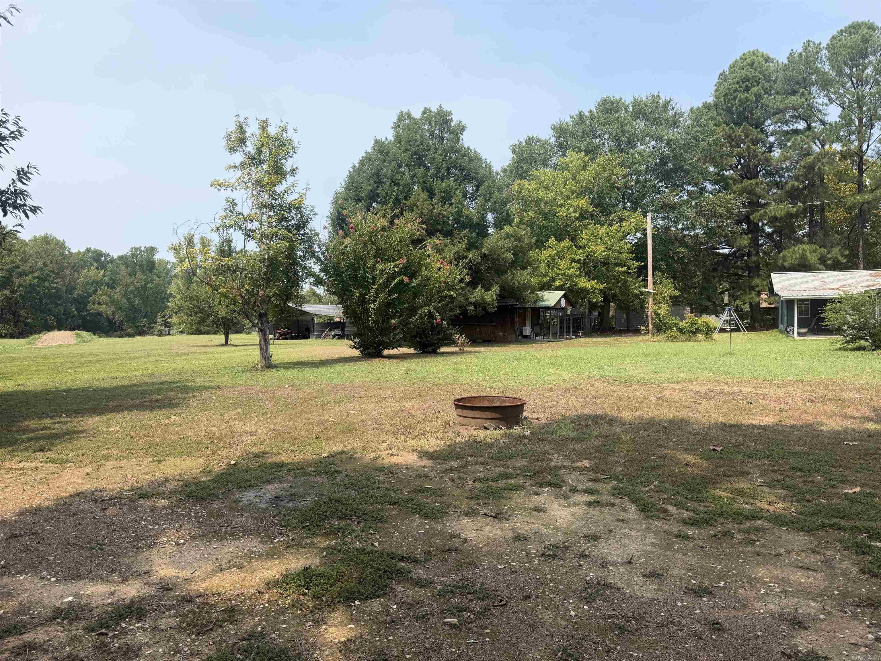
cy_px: 330
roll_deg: +1.0
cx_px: 440
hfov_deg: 71.6
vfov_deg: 56.8
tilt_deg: -1.1
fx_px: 611
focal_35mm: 24
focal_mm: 6.76
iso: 80
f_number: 1.78
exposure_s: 1/2703
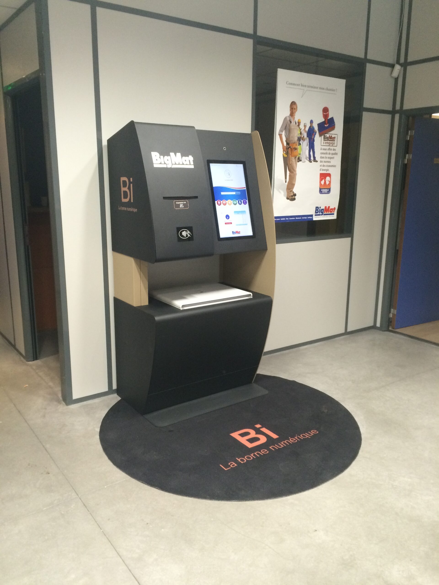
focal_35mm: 29
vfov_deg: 61.7
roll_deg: -0.7
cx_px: 220
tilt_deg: -12.4
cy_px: 292
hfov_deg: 48.2
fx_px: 490
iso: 160
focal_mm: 4.15
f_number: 2.2
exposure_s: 1/30
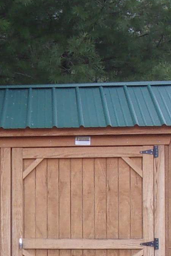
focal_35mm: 133
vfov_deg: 15.3
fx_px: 949
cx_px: -116
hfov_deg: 9.9
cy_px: 220
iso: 80
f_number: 3.9
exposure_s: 1/100
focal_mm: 5.1
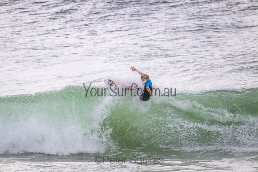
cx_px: 129
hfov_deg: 2.6
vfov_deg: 1.7
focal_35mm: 800
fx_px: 5734
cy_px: 86
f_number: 11
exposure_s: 1/2000
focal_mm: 800
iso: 2800
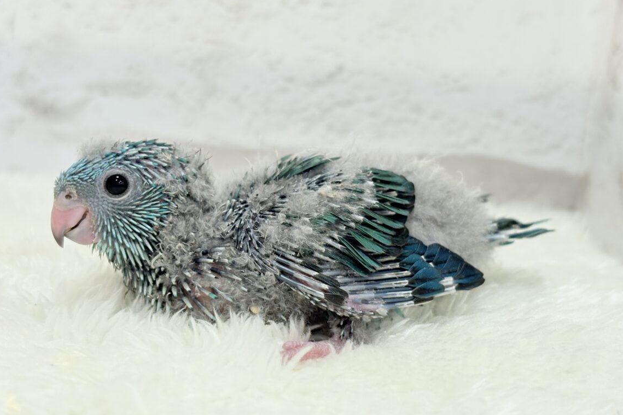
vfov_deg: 23.8
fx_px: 986
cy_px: 225
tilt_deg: -10.0
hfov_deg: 35.1
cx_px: 313
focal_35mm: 57
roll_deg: -3.2
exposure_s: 1/100
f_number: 1.6
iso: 100
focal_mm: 5.96
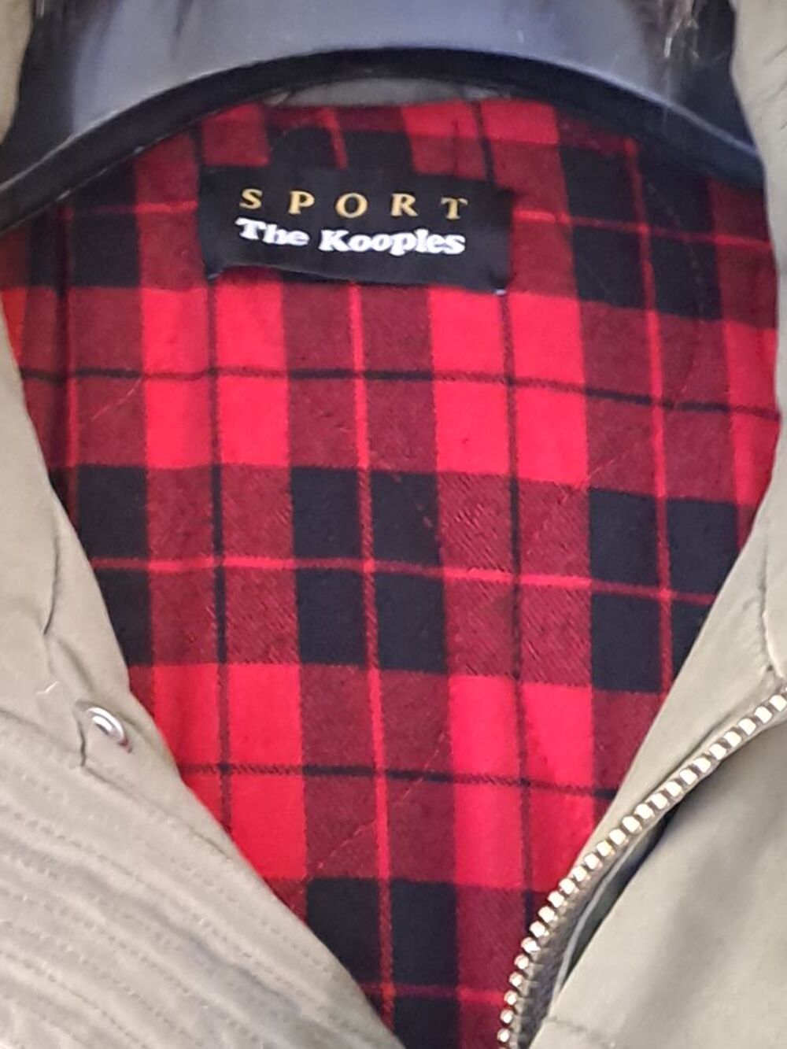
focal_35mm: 25
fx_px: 758
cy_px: 524
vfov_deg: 69.4
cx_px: 394
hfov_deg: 54.9
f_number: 1.8
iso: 1000
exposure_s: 1/10
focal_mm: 4.65
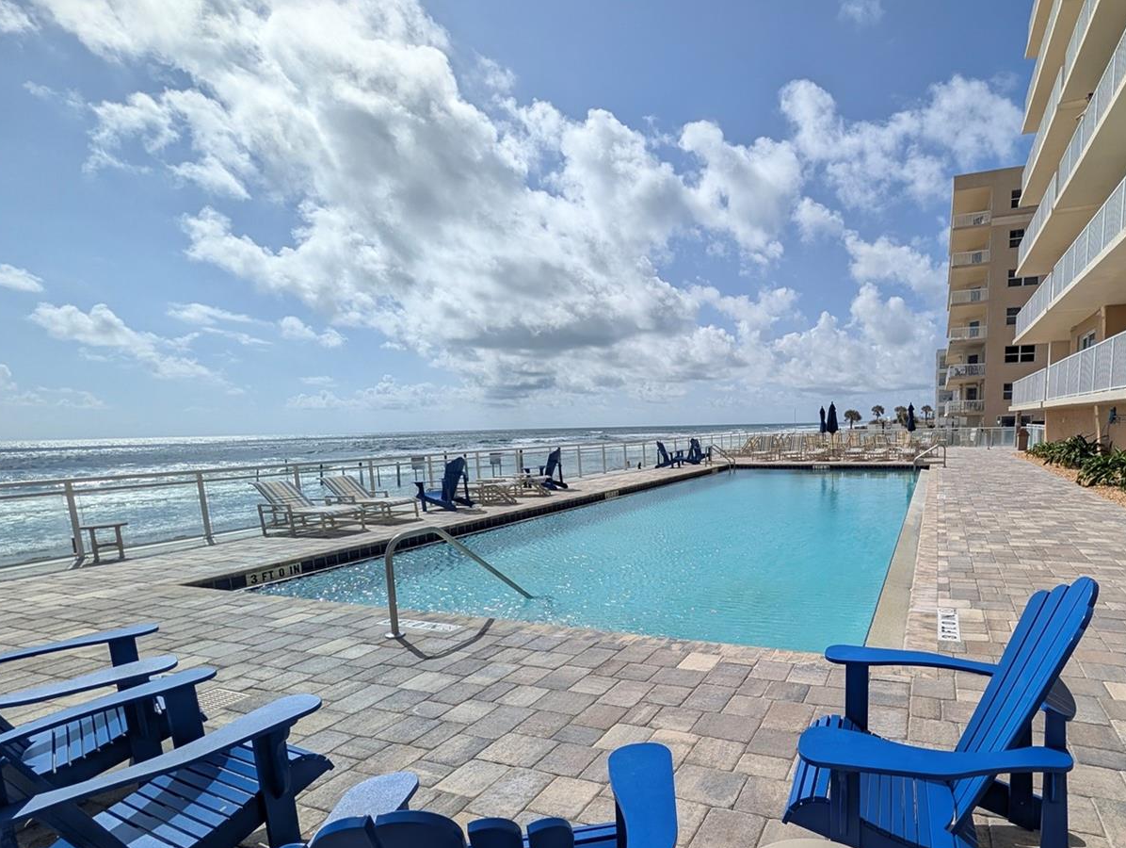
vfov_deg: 77.4
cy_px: 504
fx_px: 521
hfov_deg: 91.5
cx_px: 737
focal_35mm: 16
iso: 46
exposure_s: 1/8333
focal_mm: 2.02
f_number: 1.7
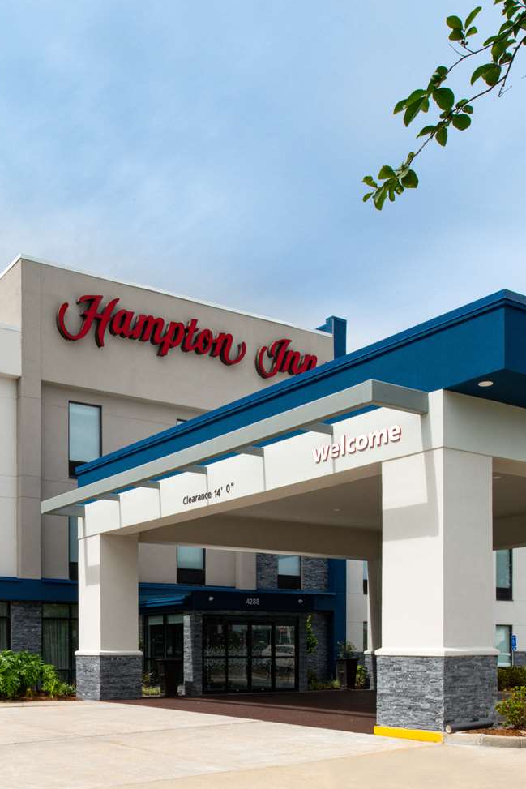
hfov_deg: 34.5
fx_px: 811
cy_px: 390
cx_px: 83
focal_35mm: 37
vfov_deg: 51.9
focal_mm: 24
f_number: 22
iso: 640
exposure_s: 1/250
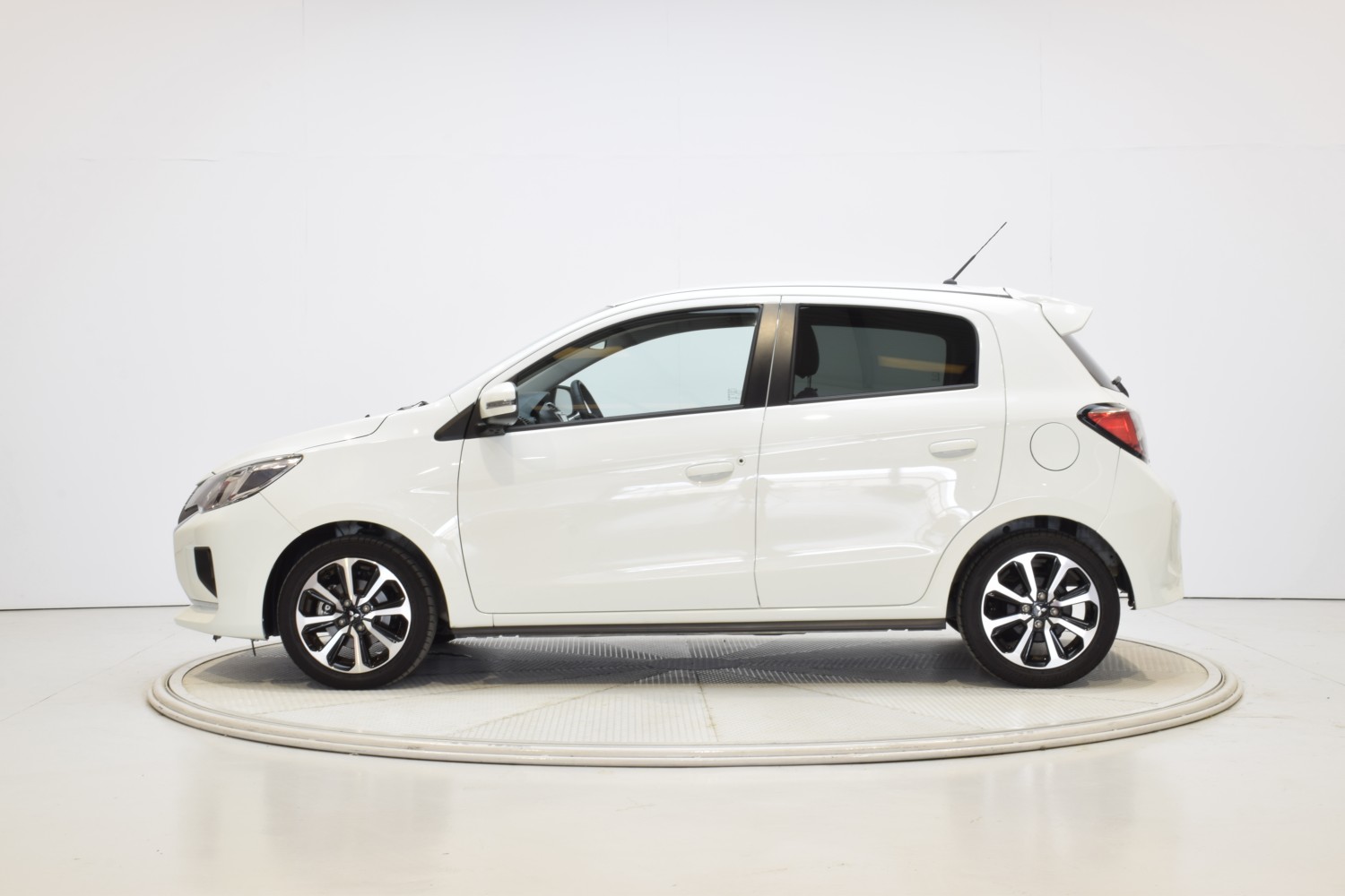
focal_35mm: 54
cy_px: 448
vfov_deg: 25.1
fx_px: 2017
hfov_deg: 36.9
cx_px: 672
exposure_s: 1
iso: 100
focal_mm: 36
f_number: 22
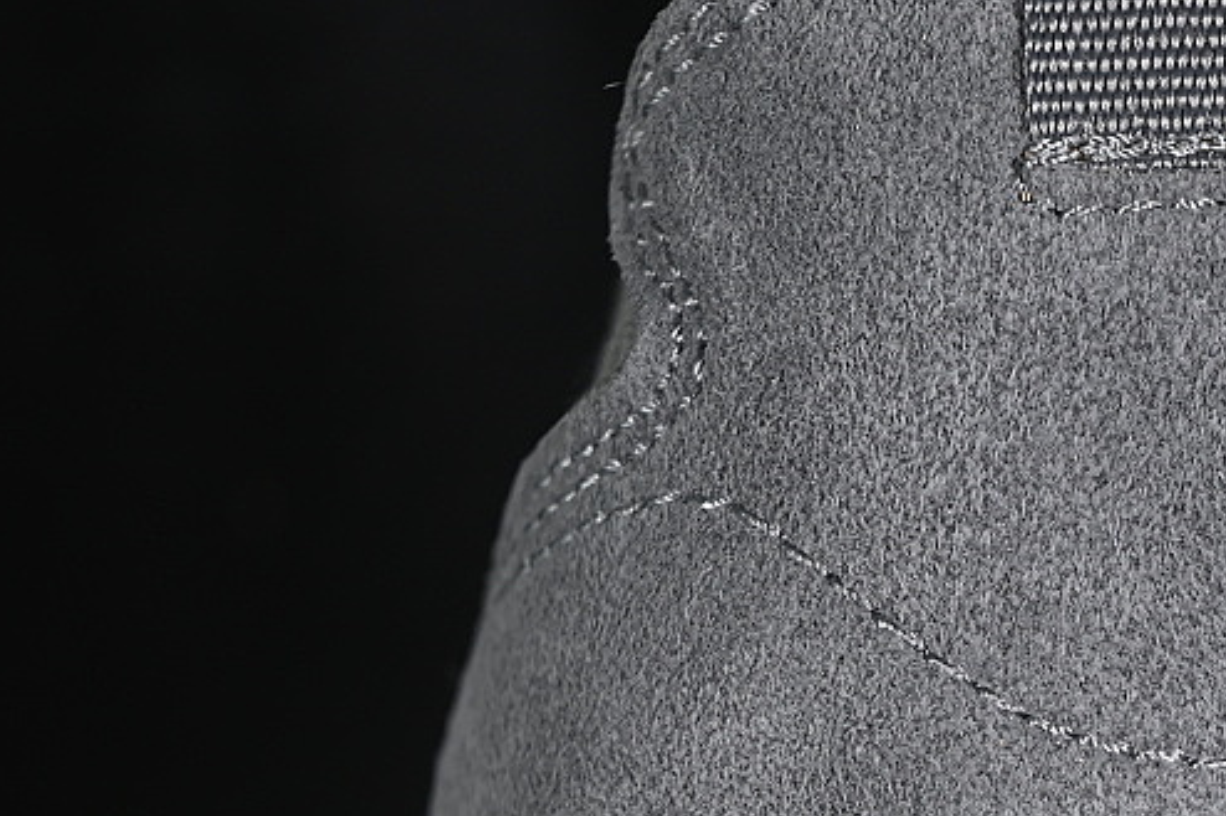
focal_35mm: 164
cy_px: 806
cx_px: 1149
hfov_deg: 12.4
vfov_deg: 8.3
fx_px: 5583
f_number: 6.3
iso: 160
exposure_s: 1/60
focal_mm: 50
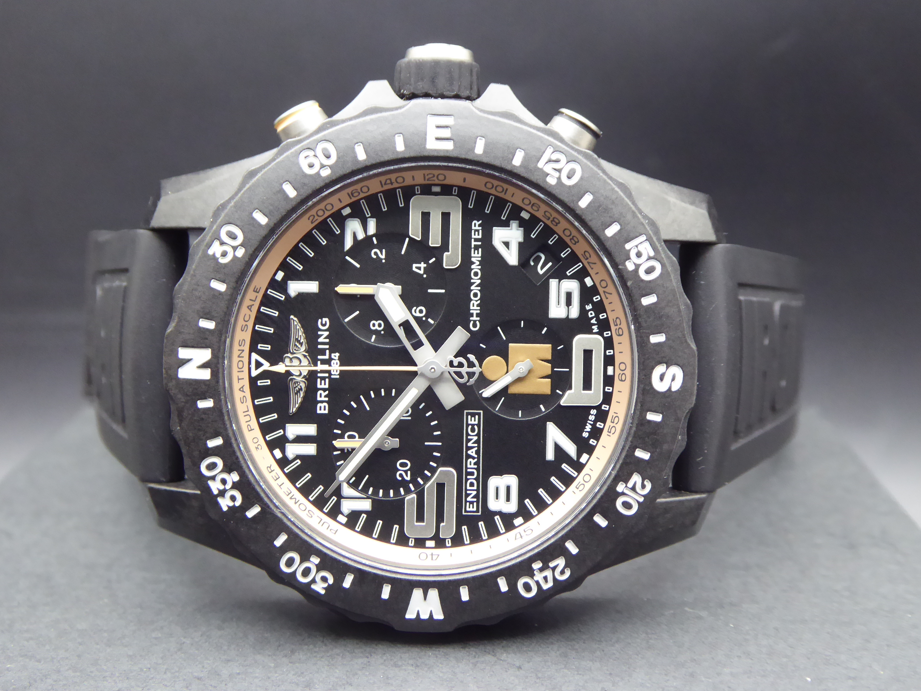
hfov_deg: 38.9
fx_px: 1304
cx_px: 474
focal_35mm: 49
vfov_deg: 29.7
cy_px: 352
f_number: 3.9
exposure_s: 1/50
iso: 400
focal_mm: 7.8
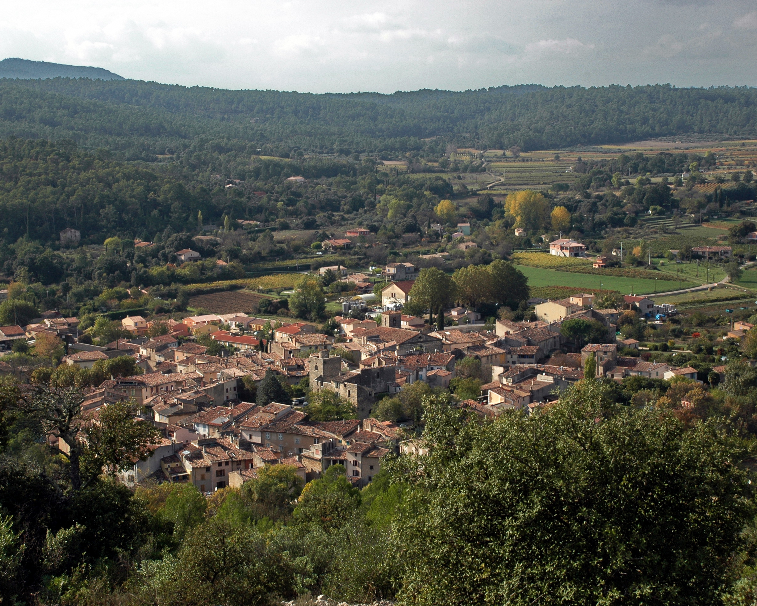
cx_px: 363
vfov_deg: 22.5
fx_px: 1524
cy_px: 303
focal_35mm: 68
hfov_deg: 27.9
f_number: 9
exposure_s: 1/320
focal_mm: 40
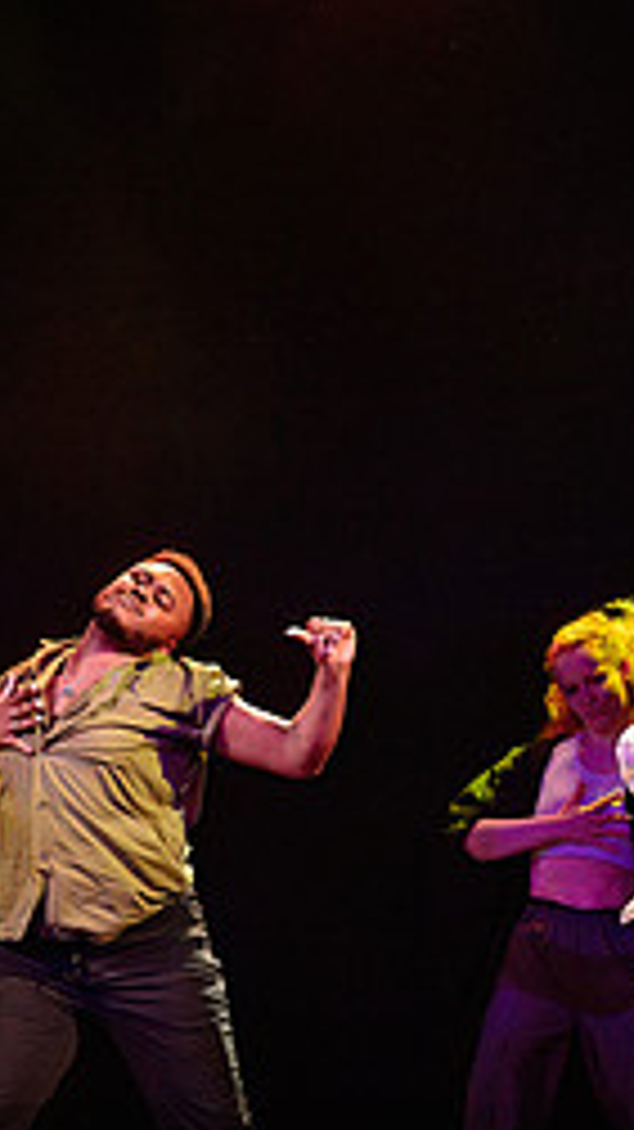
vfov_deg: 8.0
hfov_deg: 4.5
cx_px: 172
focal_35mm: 269
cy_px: 717
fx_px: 8048
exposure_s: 1/320
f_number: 2.8
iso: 1600
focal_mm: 100
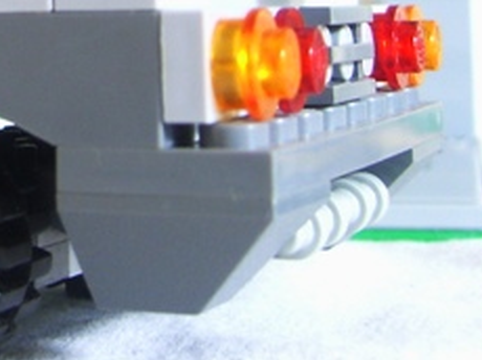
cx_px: -325
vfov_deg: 11.6
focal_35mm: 122
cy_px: -193
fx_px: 1697
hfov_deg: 14.6
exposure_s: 1/2.5
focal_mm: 5.8
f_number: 2.8
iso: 50
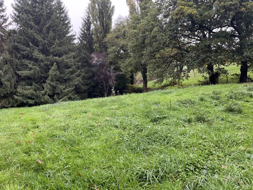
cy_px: 95
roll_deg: +3.9
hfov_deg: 67.3
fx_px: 190
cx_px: 126
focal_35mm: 26
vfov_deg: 53.1
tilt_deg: -6.6
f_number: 1.6
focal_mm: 5.1
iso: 50
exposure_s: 1/122
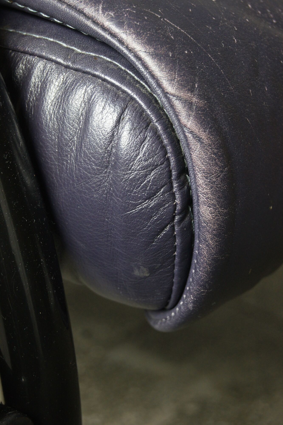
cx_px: 142
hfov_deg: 18.2
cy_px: 212
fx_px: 884
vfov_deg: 27.0
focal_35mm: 75
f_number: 5.6
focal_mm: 50
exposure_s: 1/40
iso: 400
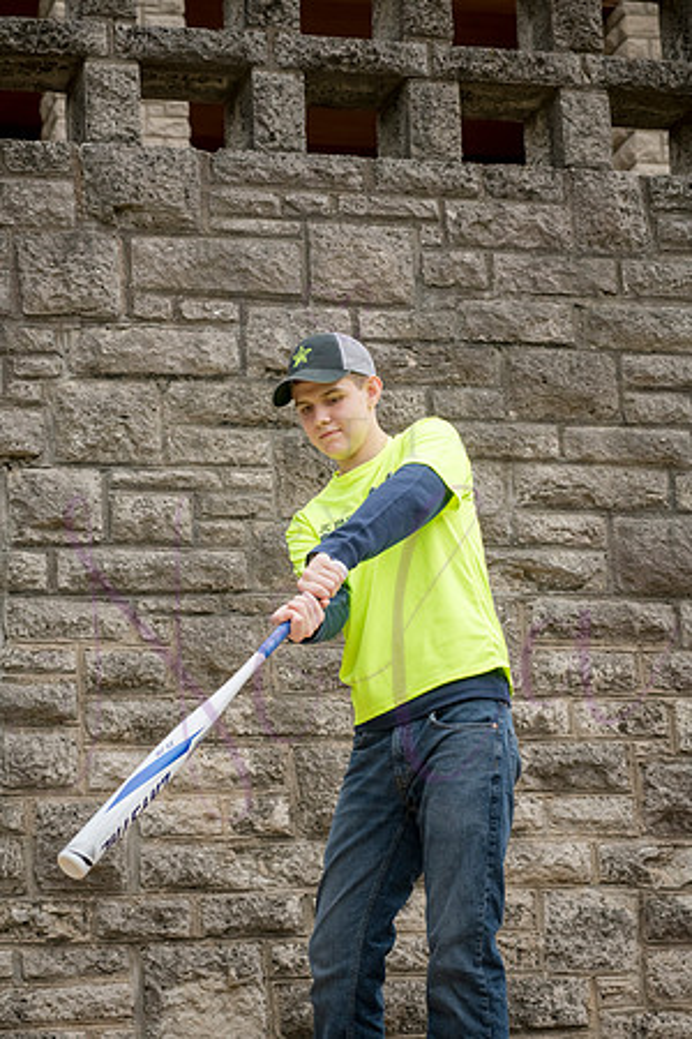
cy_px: 520
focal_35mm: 92
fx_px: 2652
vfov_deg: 22.1
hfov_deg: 14.9
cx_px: 346
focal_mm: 92
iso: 640
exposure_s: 1/500
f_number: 9
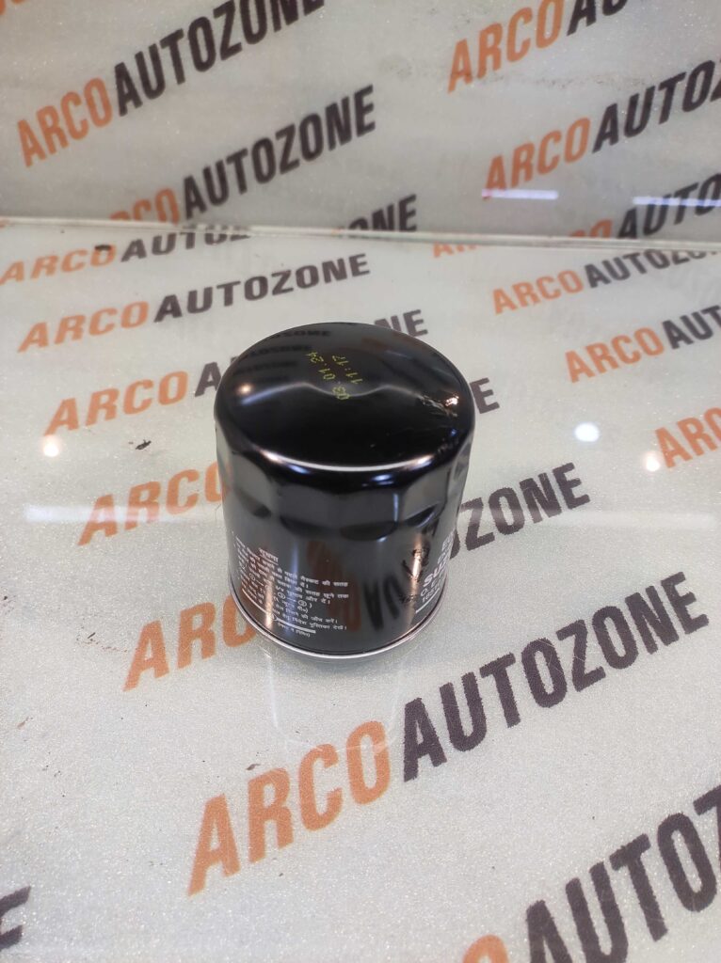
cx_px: 360
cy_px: 482
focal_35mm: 17
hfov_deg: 74.6
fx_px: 473
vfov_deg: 91.1
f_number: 1.79
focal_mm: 4.74
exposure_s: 1/50
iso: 273
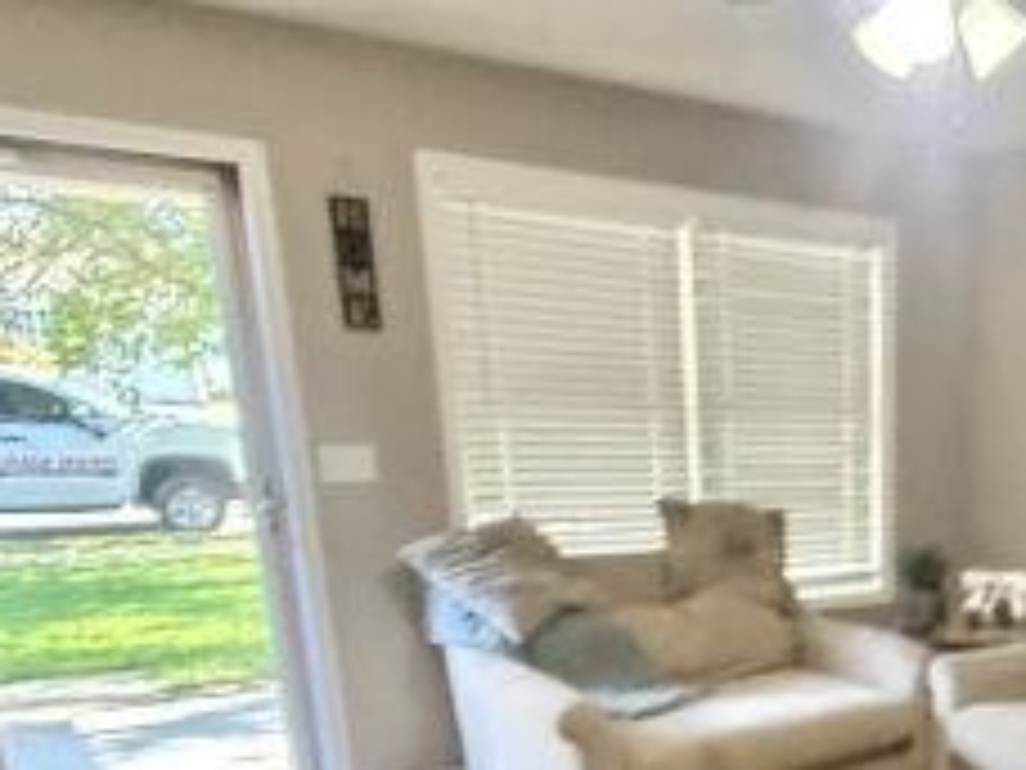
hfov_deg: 40.0
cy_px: 765
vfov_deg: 32.4
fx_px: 1215
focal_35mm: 41
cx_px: 1033
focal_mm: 2.22
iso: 500
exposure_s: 1/60
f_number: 2.2
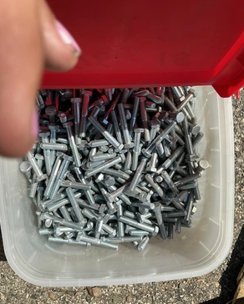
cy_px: 152
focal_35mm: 30
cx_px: 121
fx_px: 270
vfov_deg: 58.7
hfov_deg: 48.6
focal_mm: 3
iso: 25
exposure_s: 1/2427
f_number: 1.8
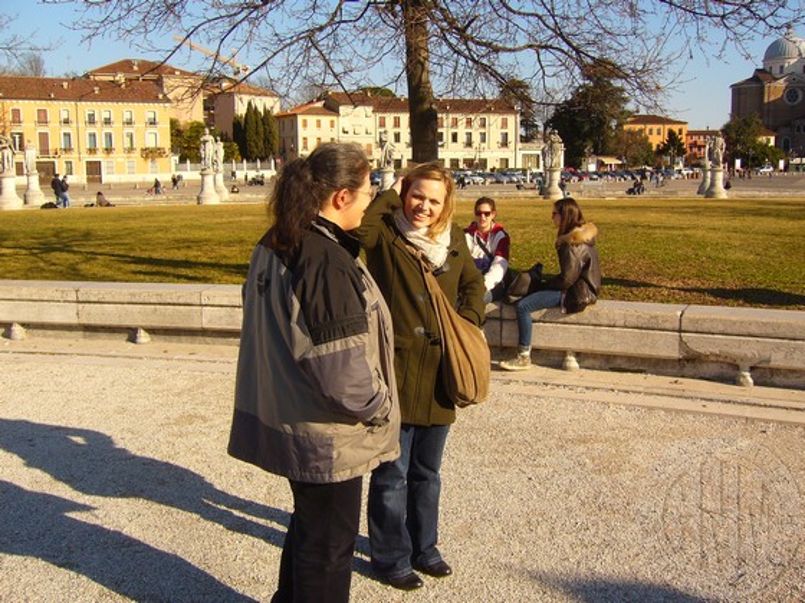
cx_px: 402
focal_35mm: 35
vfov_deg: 40.7
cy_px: 302
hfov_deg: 52.6
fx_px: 814
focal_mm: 5.8
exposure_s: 1/320
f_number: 5.6
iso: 80
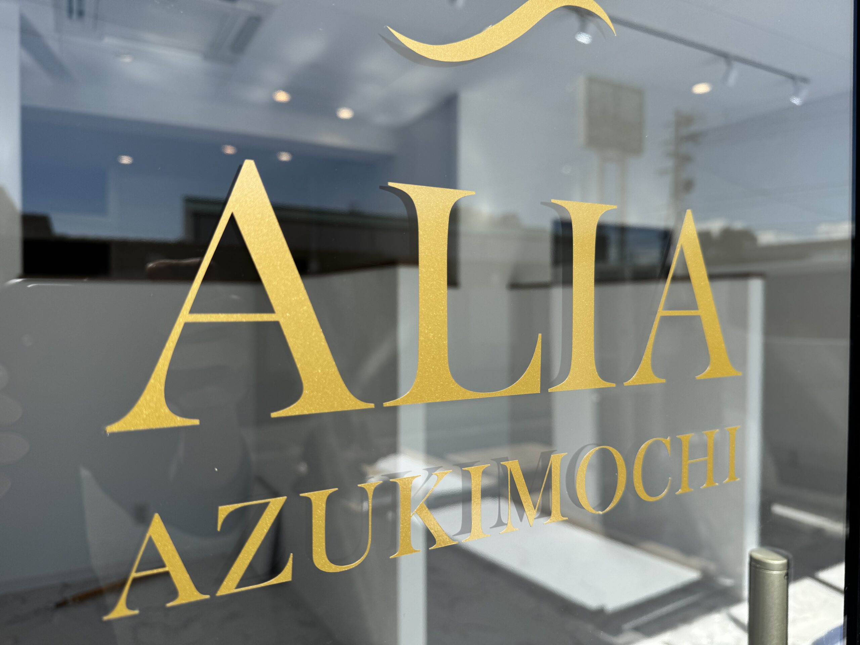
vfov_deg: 56.8
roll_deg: +0.1
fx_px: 596
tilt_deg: -1.0
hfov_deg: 71.6
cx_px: 430
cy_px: 322
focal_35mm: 24
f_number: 1.78
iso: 80
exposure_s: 1/3597
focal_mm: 6.76
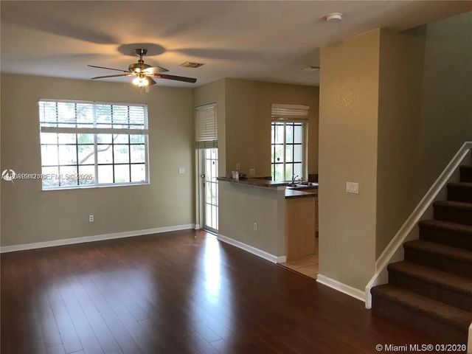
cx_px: 236
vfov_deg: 49.7
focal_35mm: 28
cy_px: 177
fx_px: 382
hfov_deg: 63.4
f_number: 1.8
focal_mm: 3.99
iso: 32
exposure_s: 1/30
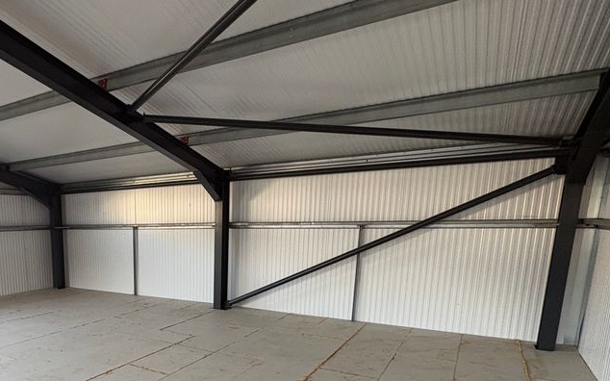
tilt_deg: -10.2
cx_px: 153
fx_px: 432
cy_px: 303
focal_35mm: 26
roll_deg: +1.7
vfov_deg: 45.3
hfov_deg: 66.1
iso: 250
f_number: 2.2
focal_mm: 2.22
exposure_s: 1/60
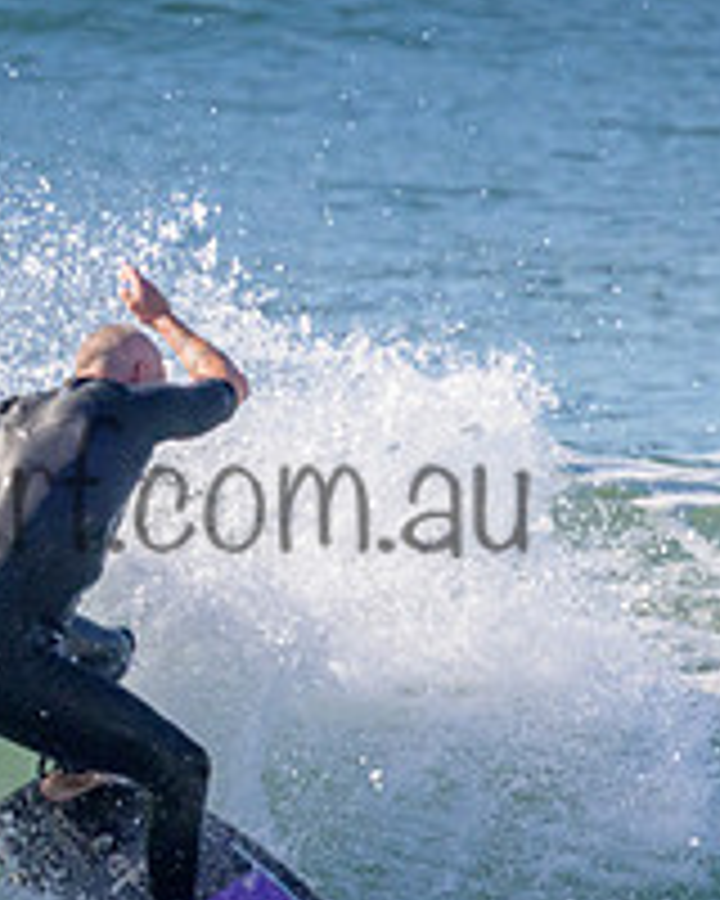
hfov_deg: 0.7
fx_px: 57881
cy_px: 448
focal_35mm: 2173
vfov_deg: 0.9
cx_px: 54
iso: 1100
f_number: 11
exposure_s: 1/2000
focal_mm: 800
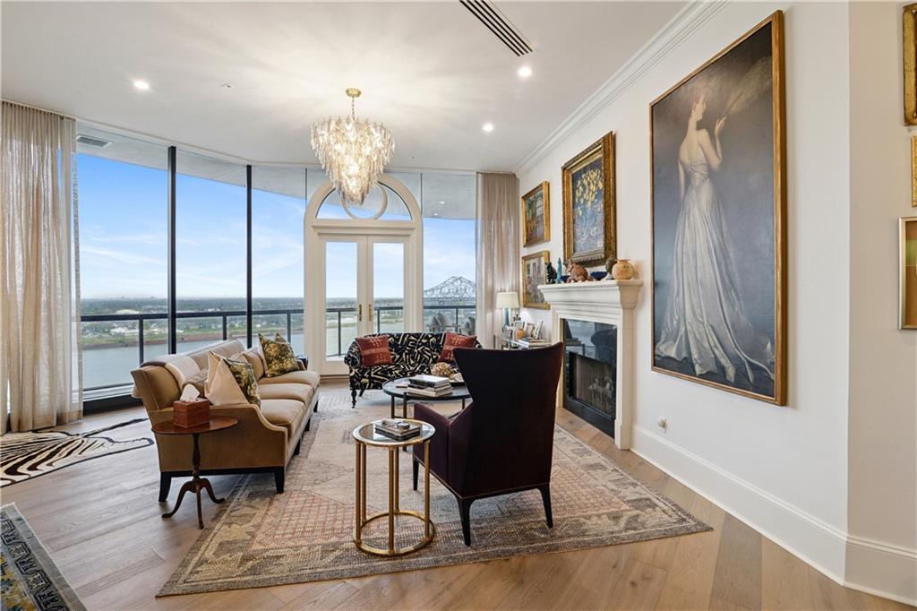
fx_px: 407
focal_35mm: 16
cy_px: 306
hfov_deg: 96.8
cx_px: 458
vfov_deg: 73.7
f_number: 13
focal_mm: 16
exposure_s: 1/10
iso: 400
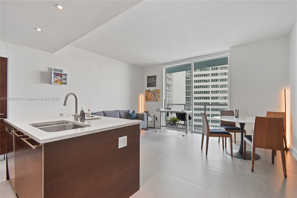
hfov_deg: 100.4
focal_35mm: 15
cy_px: 99
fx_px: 124
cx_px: 148
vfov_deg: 77.3
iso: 400
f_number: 4.5
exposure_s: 1/15
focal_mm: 10
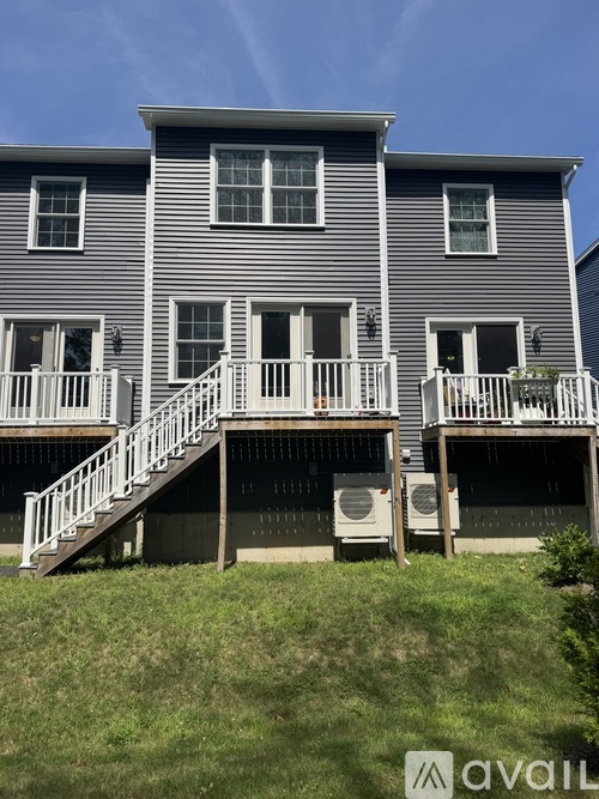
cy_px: 400
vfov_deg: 71.6
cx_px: 300
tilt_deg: +8.4
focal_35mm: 24
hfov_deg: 56.8
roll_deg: +1.6
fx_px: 554
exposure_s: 1/6410
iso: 80
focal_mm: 6.76
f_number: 1.78
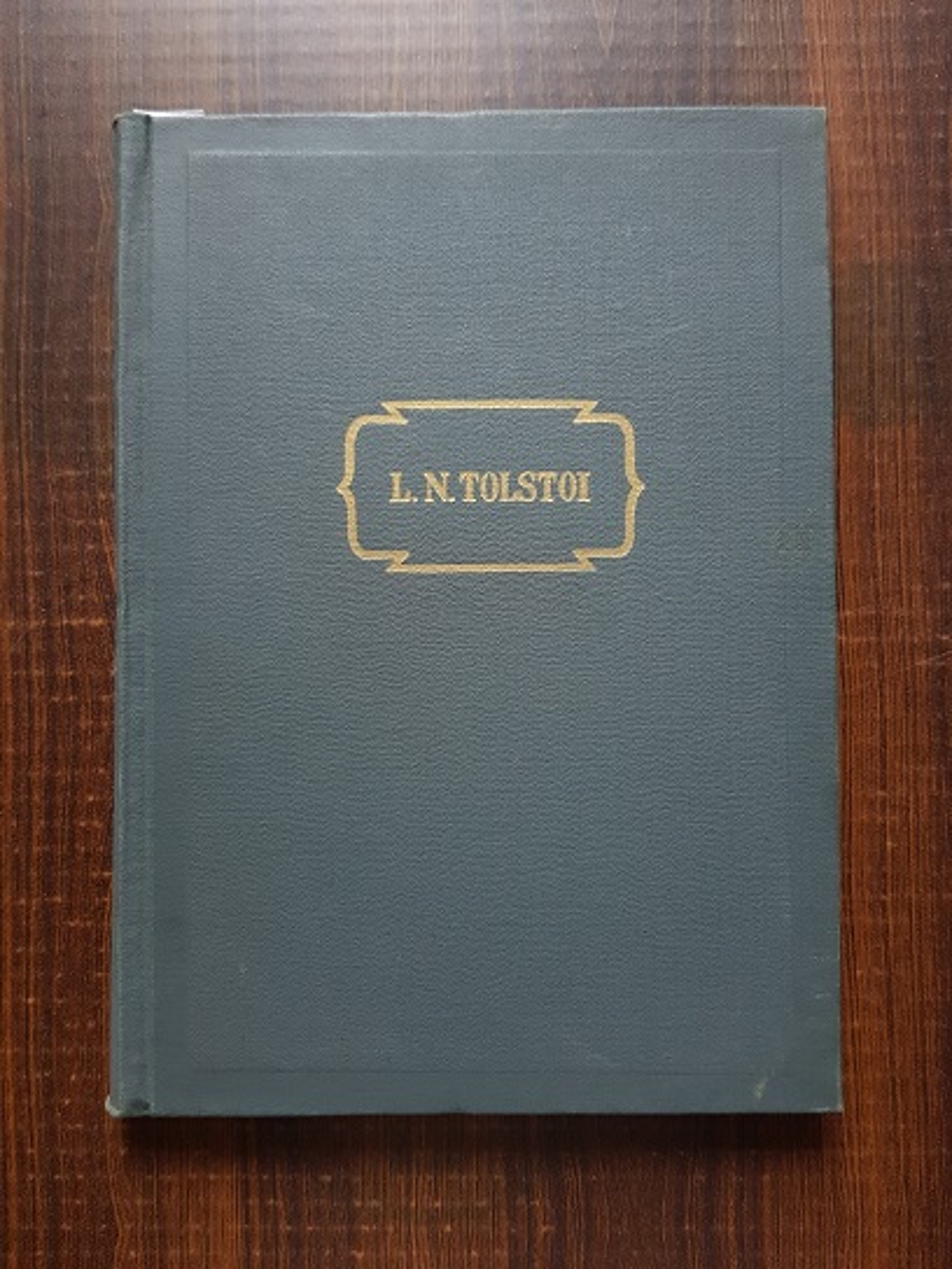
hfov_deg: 53.1
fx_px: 953
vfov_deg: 67.3
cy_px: 634
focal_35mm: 26
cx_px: 476
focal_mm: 4.3
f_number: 1.7
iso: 200
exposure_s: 1/16
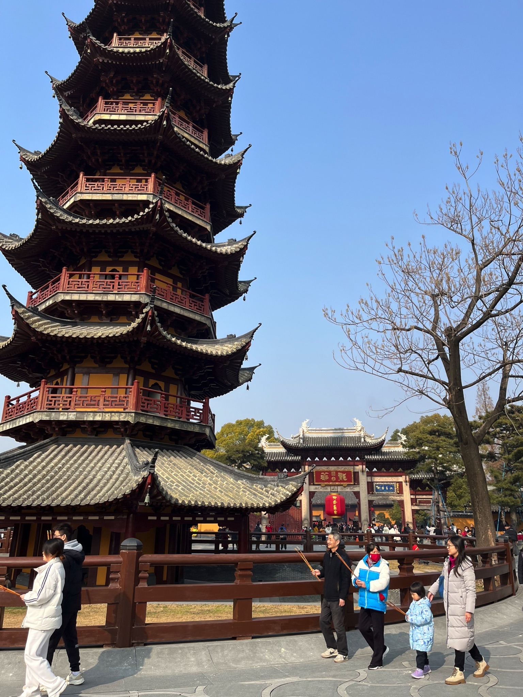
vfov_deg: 67.3
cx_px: 262
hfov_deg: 53.1
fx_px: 524
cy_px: 348
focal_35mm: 26
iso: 50
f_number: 1.6
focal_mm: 5.1
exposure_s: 1/2825
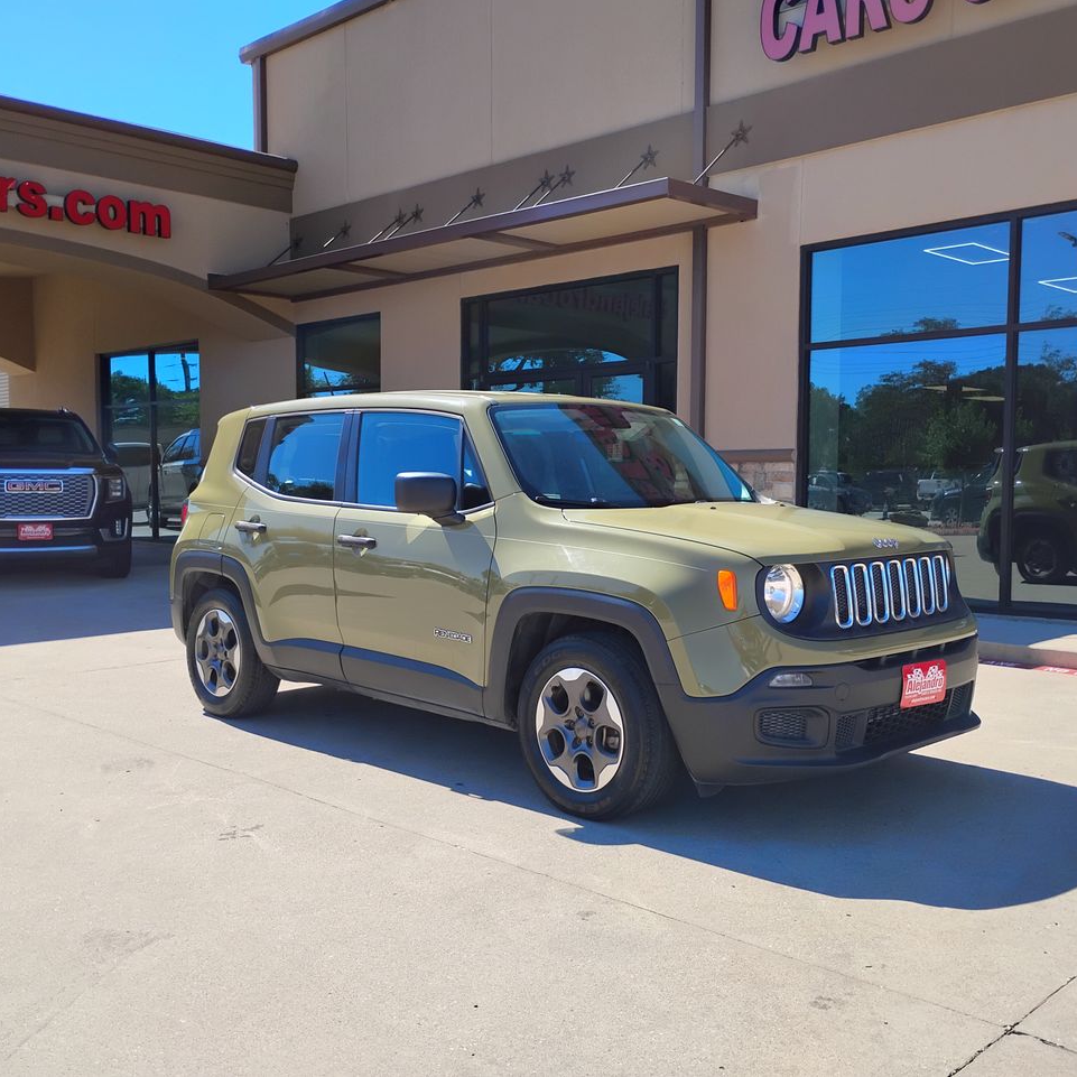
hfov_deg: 49.7
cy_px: 538
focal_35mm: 33
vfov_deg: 49.7
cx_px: 567
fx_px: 1162
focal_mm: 4.26
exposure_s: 1/611
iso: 100
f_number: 1.8
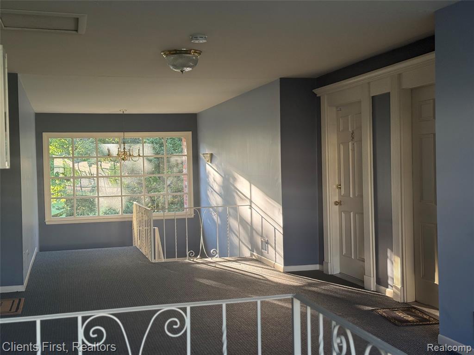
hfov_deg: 39.7
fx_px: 657
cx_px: 237
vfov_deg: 30.3
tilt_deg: -1.1
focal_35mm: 48
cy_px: 178
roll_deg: +1.4
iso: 100
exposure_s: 1/129
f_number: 1.78
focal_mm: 6.76
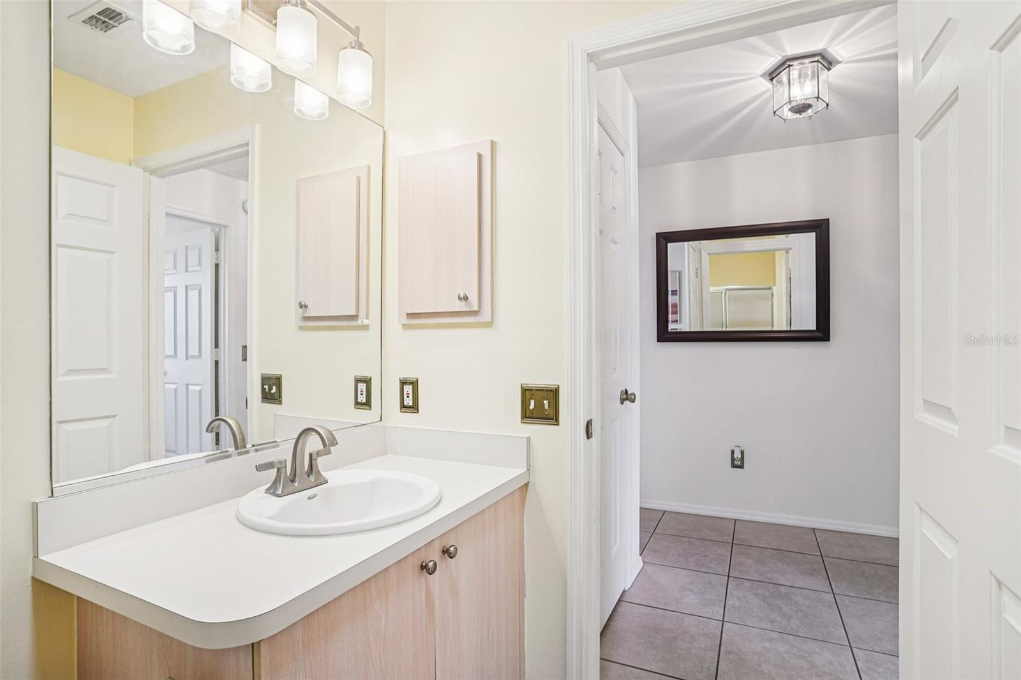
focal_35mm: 18
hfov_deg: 90.0
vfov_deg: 67.4
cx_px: 510
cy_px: 340
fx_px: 510
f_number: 8
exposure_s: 1/6
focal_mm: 18
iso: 100
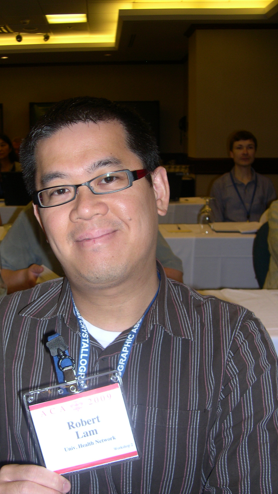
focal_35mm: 42
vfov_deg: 48.4
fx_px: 550
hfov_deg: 28.2
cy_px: 250
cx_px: 93
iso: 100
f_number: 2.8
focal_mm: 8
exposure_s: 1/60
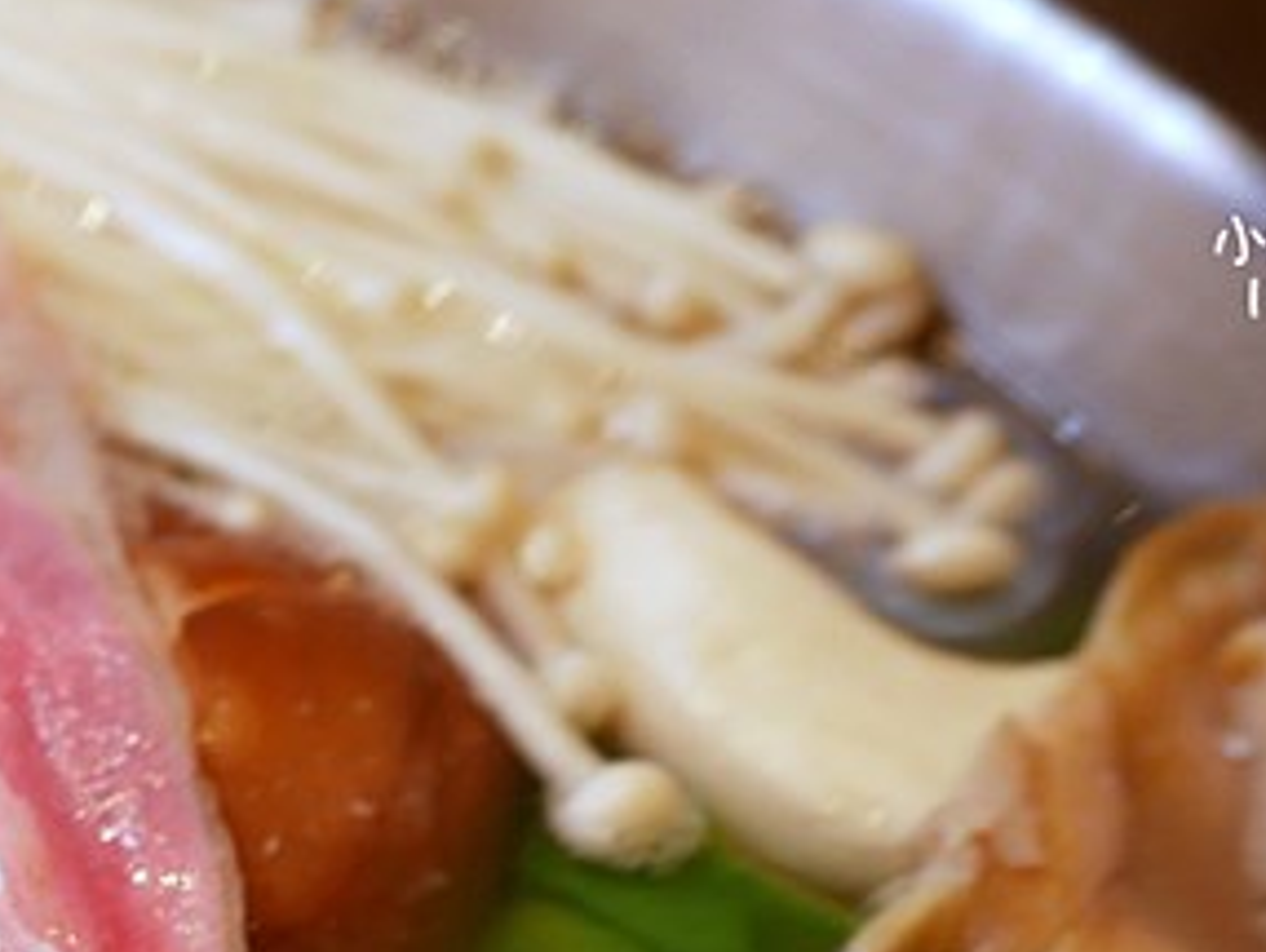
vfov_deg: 14.4
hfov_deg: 18.6
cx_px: -390
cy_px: 1286
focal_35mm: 98
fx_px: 3587
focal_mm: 14
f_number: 3.5
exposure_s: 1/100
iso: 200
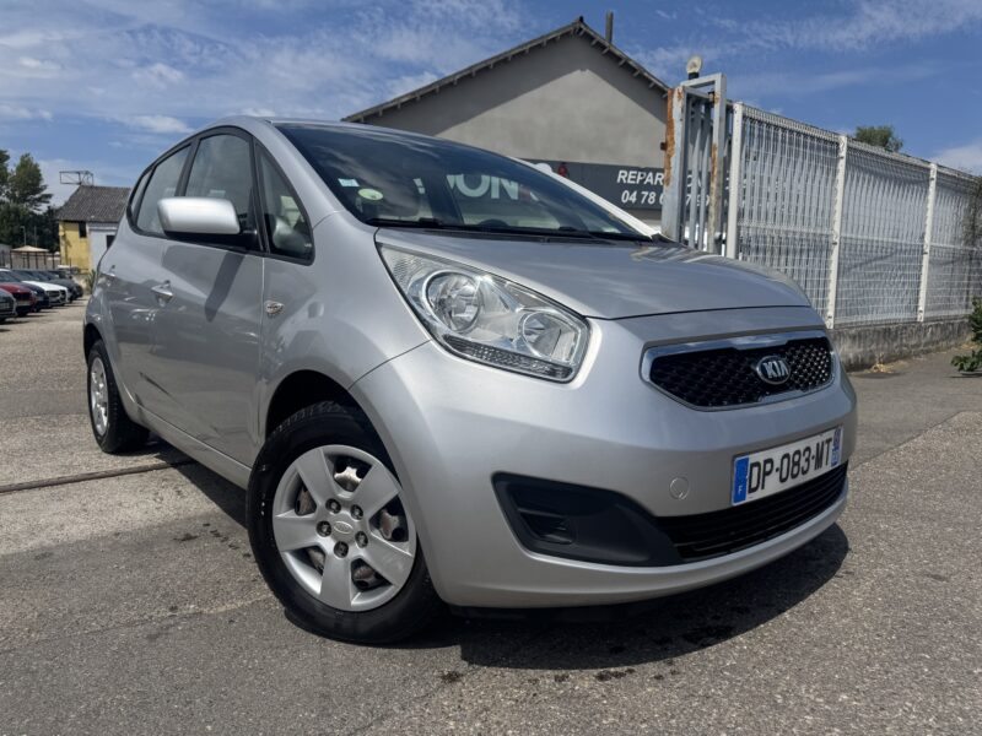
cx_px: 491
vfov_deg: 56.8
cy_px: 368
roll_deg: -0.5
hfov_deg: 71.6
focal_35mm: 24
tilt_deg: -7.7
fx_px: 681
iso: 80
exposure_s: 1/9009
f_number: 1.78
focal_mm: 6.76
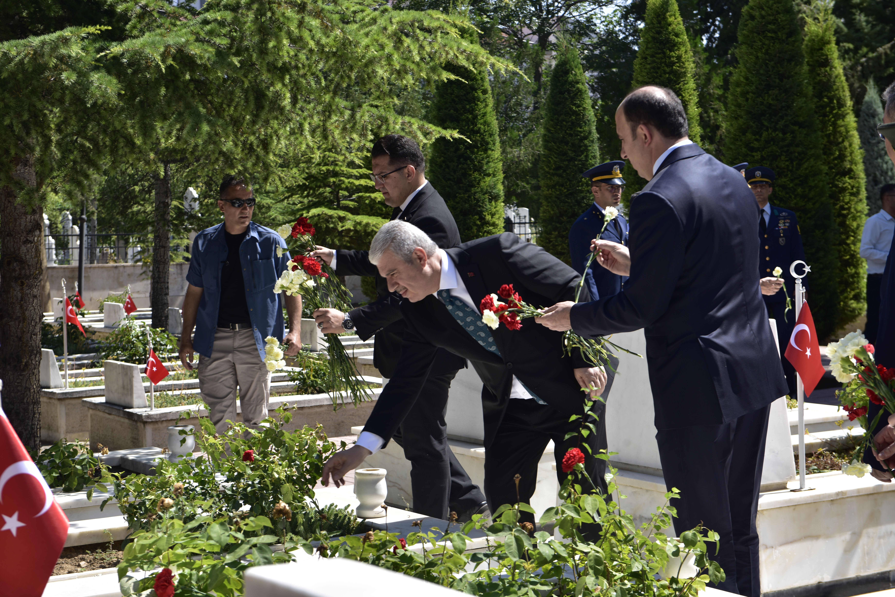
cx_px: 448
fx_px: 1741
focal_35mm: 70
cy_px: 298
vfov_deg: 19.5
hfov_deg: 28.8
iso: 64
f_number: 8
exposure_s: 1/250
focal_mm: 70
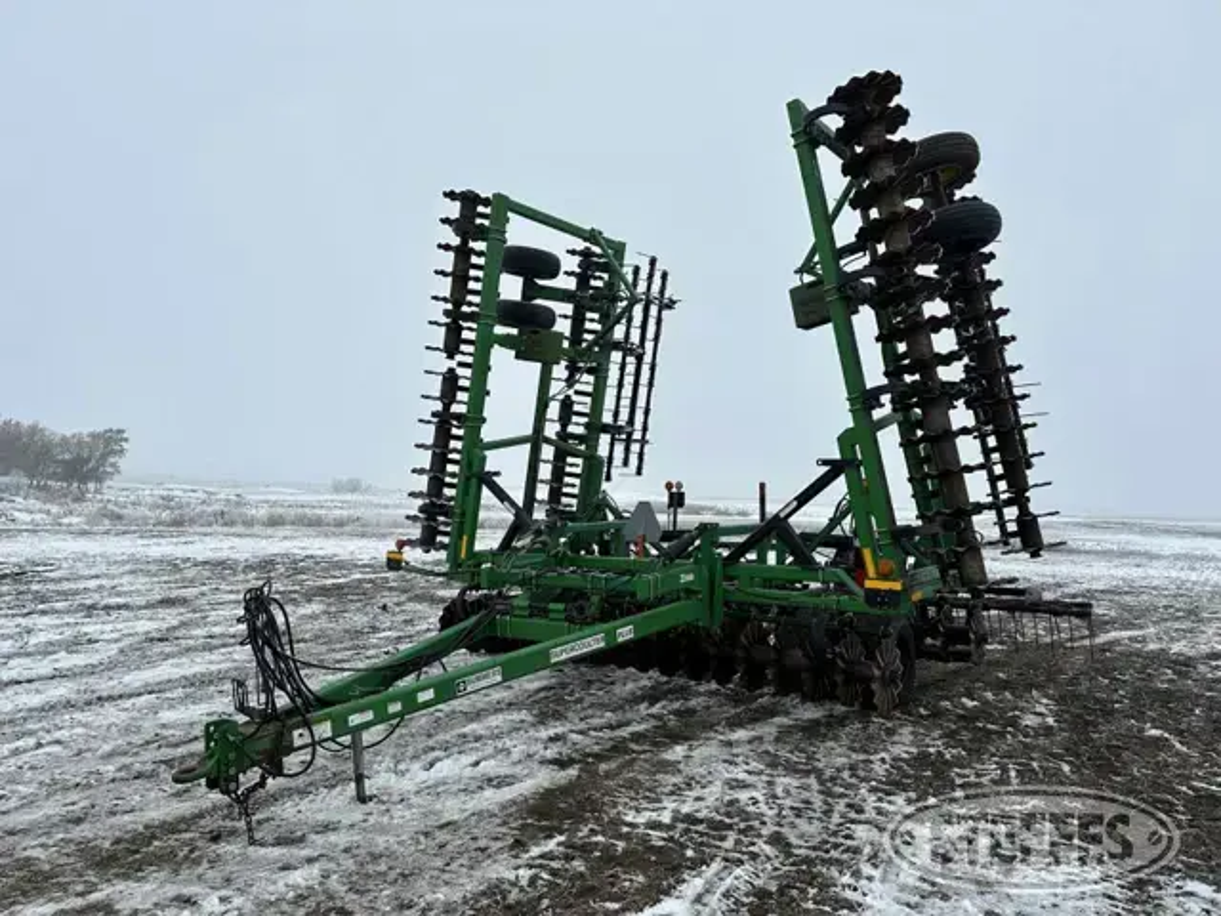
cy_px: 458
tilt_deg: +3.7
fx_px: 847
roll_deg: -1.6
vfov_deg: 56.8
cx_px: 610
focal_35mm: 24
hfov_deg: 71.6
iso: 80
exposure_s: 1/2203
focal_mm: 6.86
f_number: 1.78
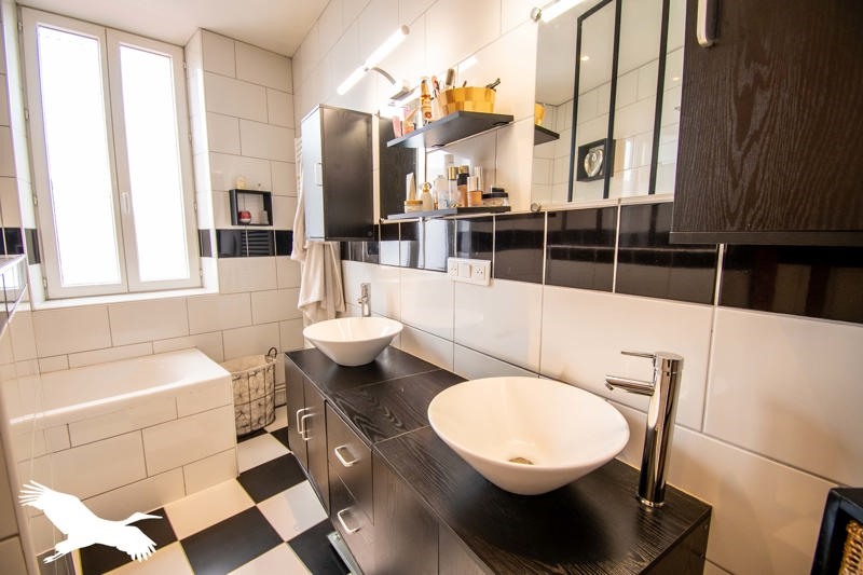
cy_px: 288
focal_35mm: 15
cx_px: 432
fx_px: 359
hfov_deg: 100.4
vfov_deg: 77.3
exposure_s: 1/60
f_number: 4.5
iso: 800
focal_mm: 10
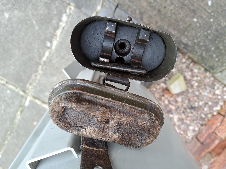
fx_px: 157
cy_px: 84
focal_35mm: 24
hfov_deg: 71.6
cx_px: 113
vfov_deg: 56.8
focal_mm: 5.23
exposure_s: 1/50
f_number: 1.8
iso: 80
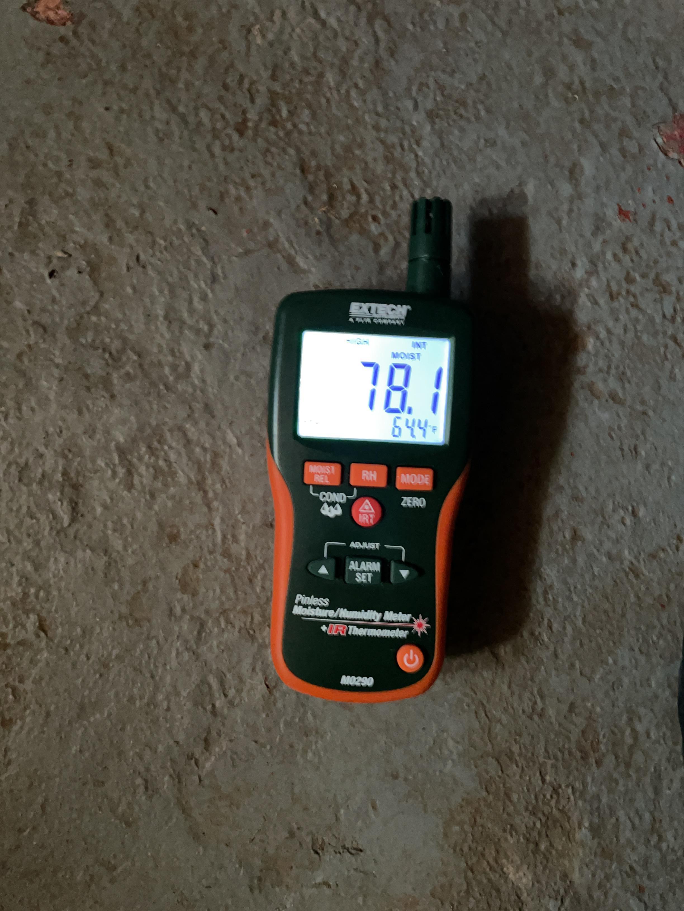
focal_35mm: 32
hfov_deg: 44.2
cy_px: 456
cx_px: 342
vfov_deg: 56.8
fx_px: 843
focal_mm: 4.2
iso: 500
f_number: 1.6
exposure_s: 1/15
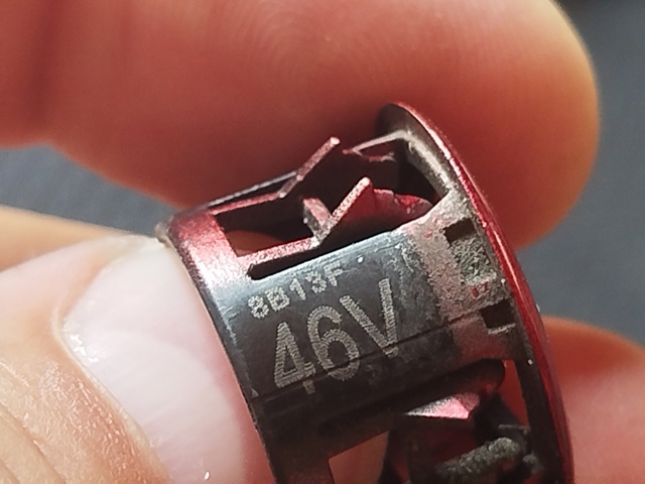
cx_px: 322
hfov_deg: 16.8
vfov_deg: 12.7
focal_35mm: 117
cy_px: 242
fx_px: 2180
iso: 320
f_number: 1.7
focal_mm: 5.31
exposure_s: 1/33
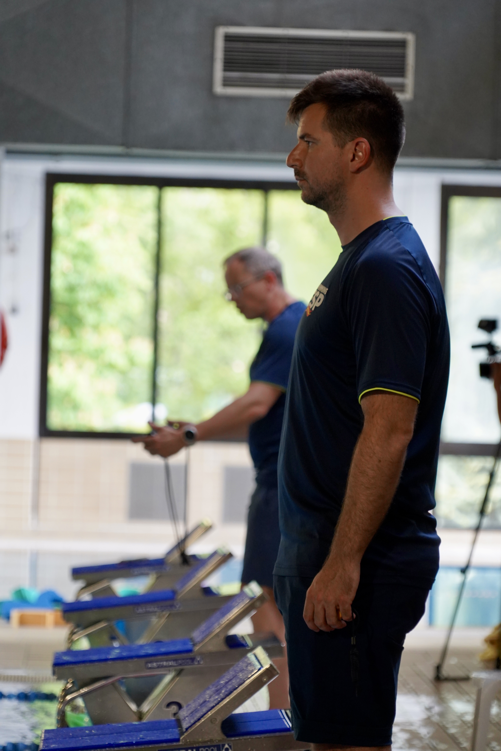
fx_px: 3465
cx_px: 250
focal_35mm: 166
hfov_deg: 8.3
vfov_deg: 12.4
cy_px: 376
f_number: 6.3
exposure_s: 1/200
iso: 2500
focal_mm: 166
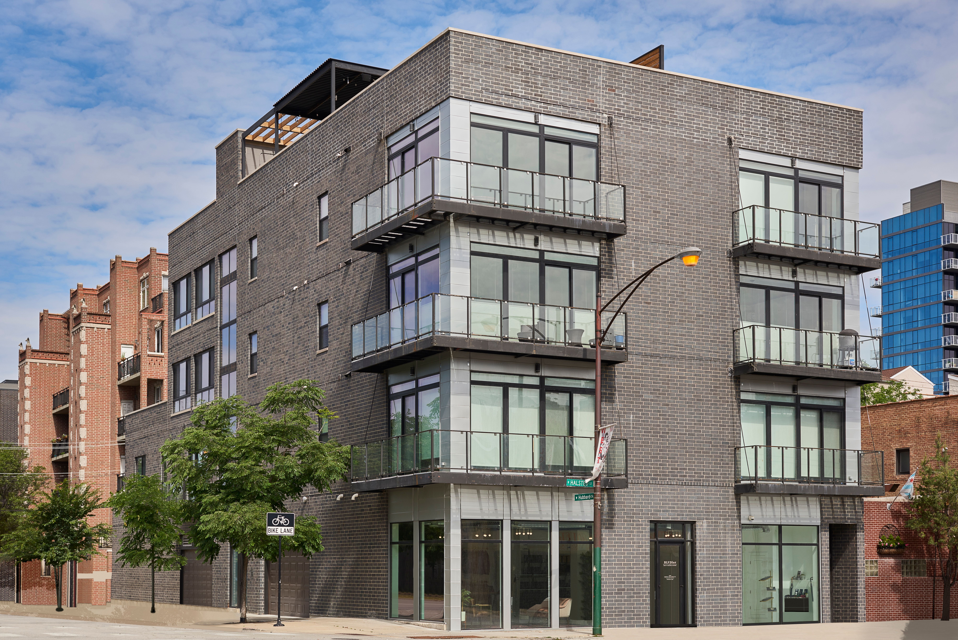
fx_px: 1331
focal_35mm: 50
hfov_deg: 39.6
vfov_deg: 27.0
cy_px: 320
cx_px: 479
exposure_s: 1/500
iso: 160
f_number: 8
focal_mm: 50
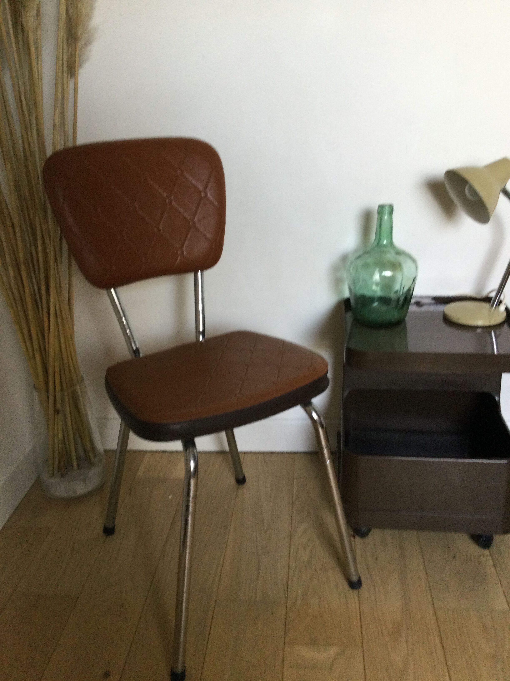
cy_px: 340
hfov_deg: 45.4
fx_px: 609
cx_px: 255
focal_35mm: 31
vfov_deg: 58.4
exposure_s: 1/33
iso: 125
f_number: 2.4
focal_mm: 3.3
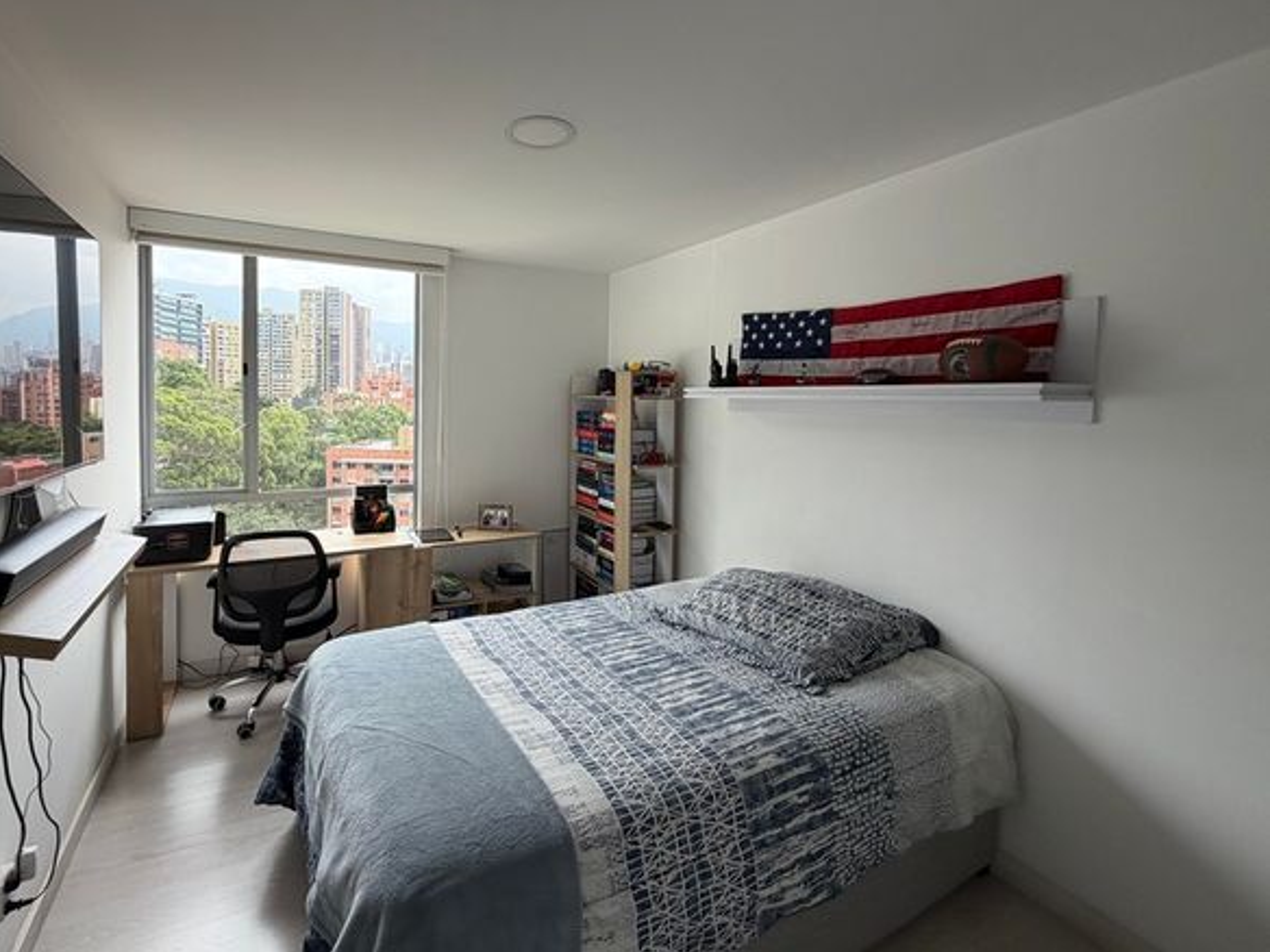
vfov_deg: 77.8
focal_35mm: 16
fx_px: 587
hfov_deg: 93.9
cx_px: 547
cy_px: 419
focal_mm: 2.22
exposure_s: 1/185
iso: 64
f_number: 2.2
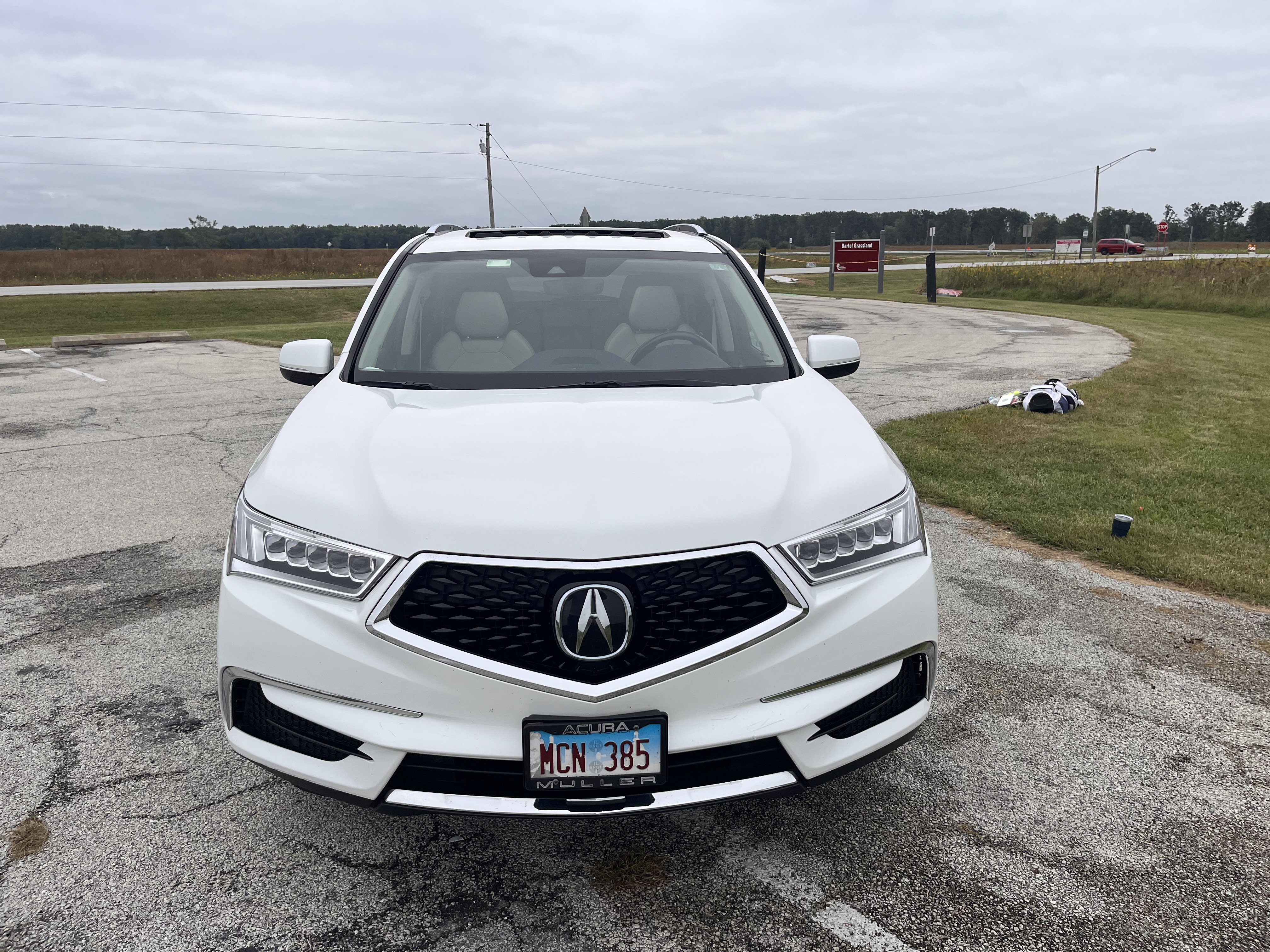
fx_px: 954
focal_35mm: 26
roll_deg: +1.3
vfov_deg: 53.1
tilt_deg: -8.8
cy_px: 476
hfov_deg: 67.3
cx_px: 635
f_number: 1.6
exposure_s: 1/2825
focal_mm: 5.1
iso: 50
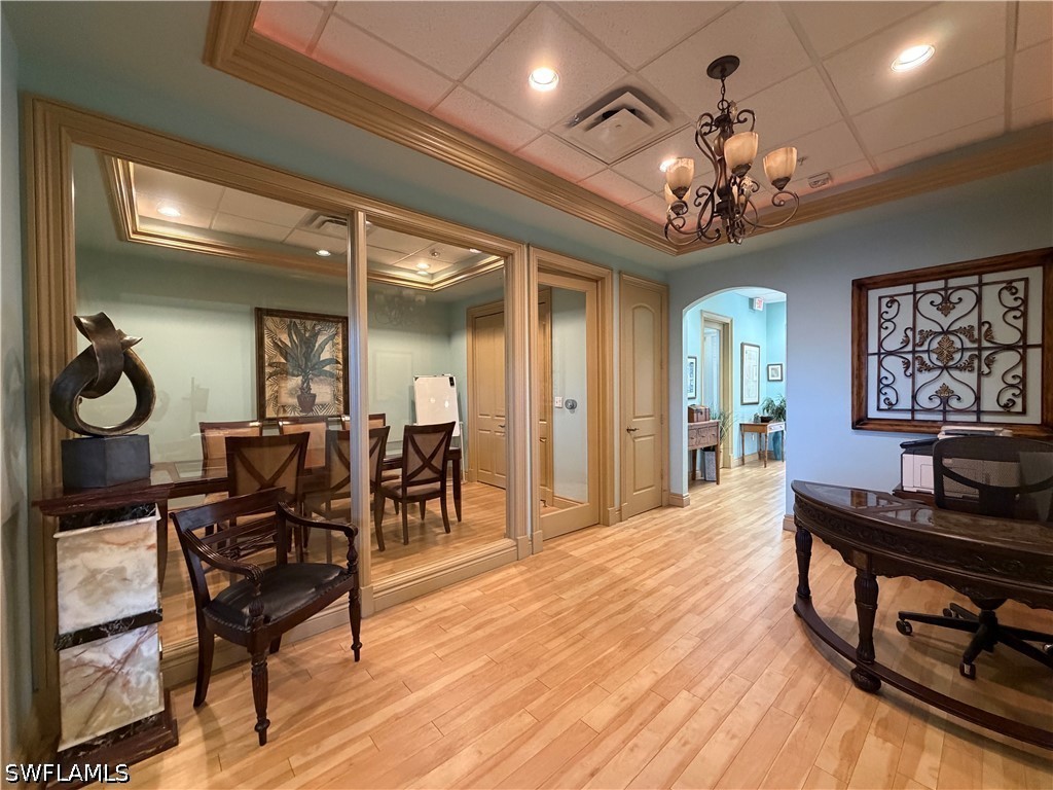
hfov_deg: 102.1
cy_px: 395
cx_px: 526
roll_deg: +0.4
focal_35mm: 14
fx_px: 426
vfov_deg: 85.7
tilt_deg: -0.7
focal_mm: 2.22
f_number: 2.2
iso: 500
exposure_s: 1/60
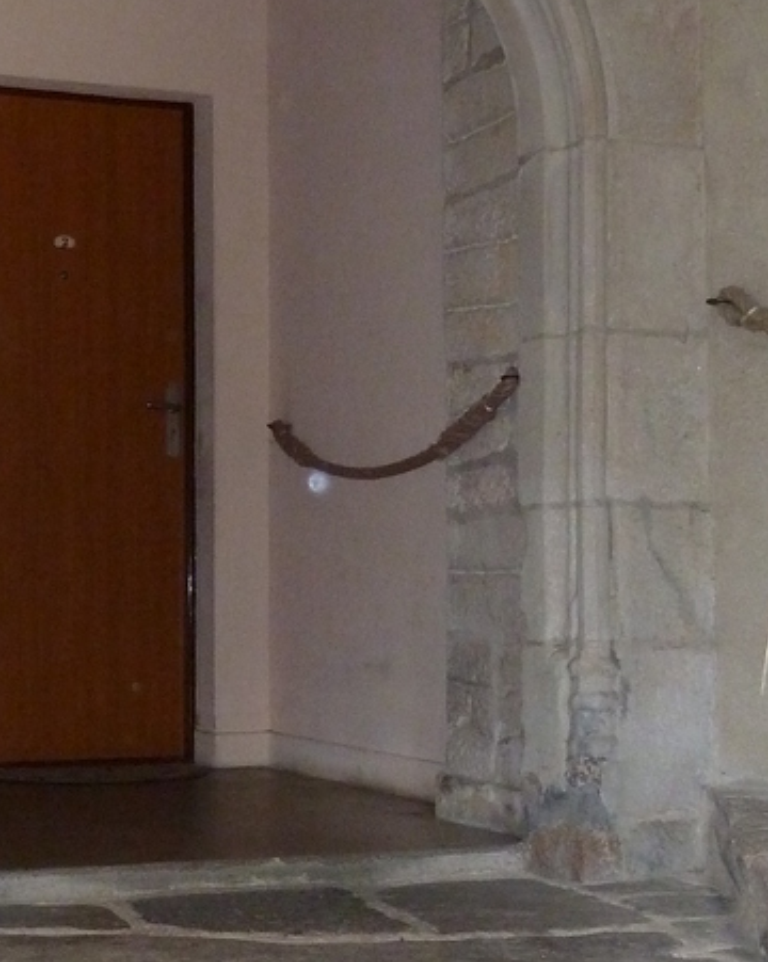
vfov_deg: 29.1
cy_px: 582
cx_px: 19
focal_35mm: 65
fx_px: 1849
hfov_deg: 22.6
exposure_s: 1/60
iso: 400
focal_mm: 4.1
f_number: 3.3
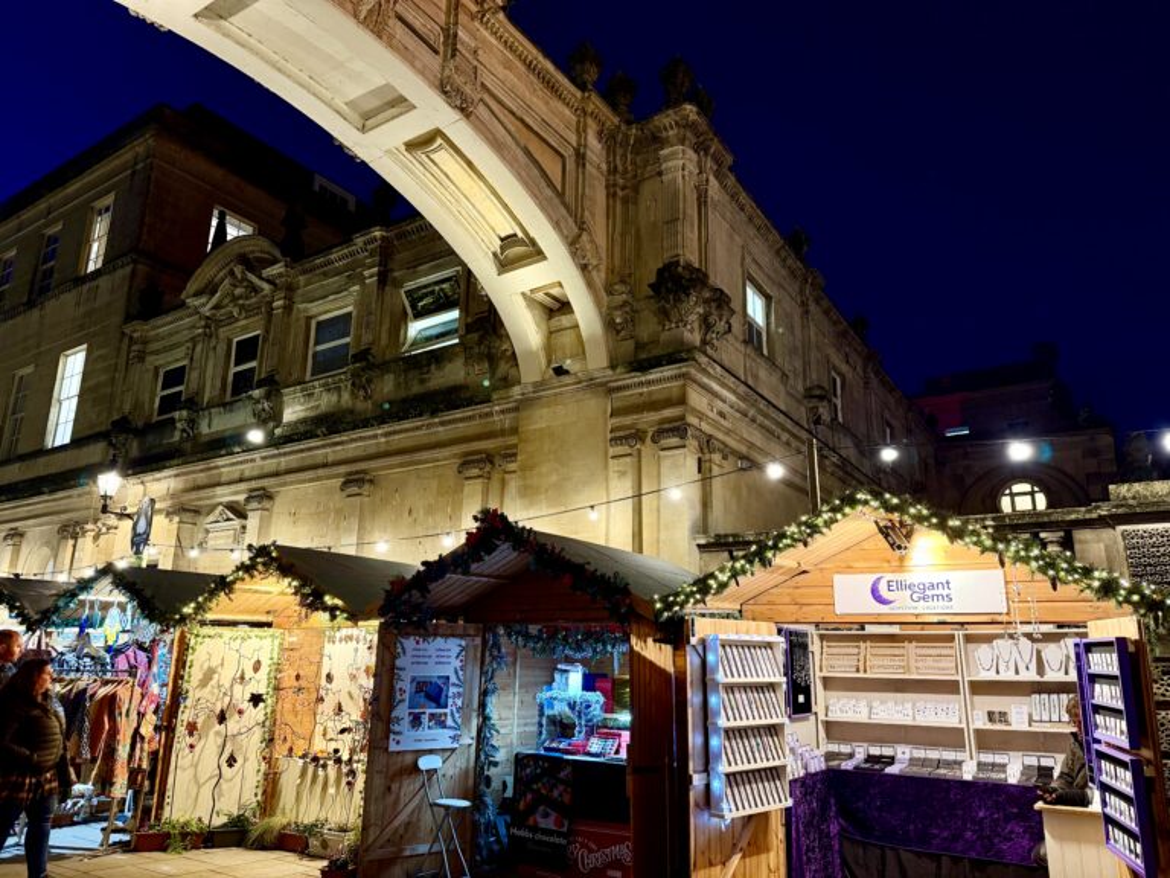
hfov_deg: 71.6
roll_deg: -0.7
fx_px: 811
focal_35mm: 24
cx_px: 585
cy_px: 439
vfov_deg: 56.8
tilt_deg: +15.0
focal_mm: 6.76
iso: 320
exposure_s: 1/50
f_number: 1.78
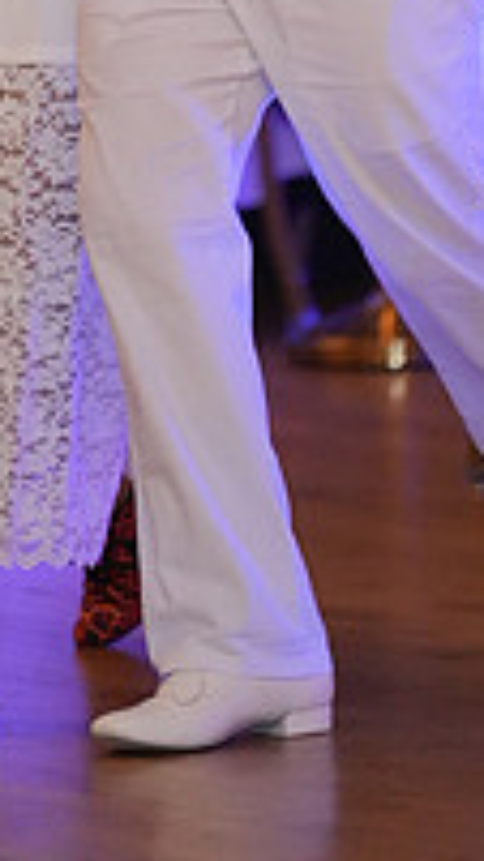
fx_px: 10363
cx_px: -79
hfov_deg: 2.7
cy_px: -330
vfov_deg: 4.7
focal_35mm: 454
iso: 5000
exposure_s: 1/250
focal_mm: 150
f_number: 2
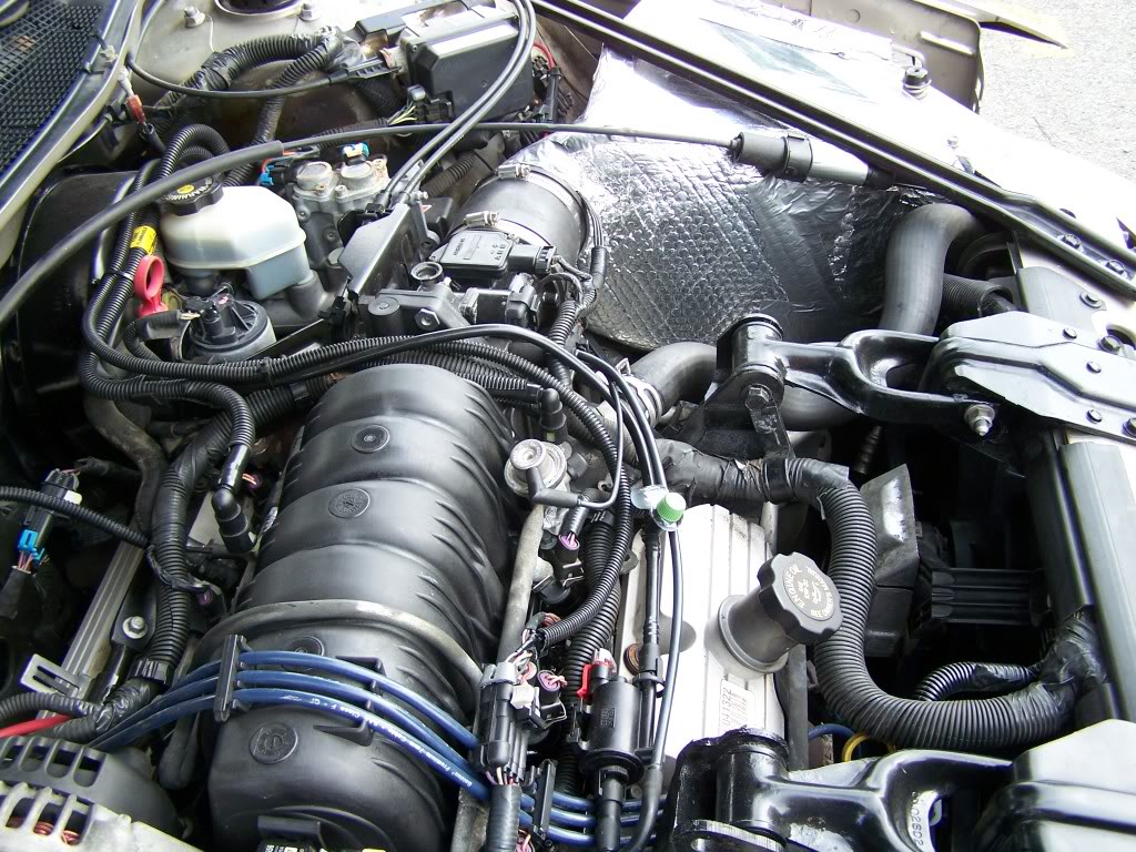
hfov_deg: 49.0
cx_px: 568
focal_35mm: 38
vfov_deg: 37.7
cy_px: 426
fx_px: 1247
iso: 80
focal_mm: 6.3
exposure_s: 1/80
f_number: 2.8
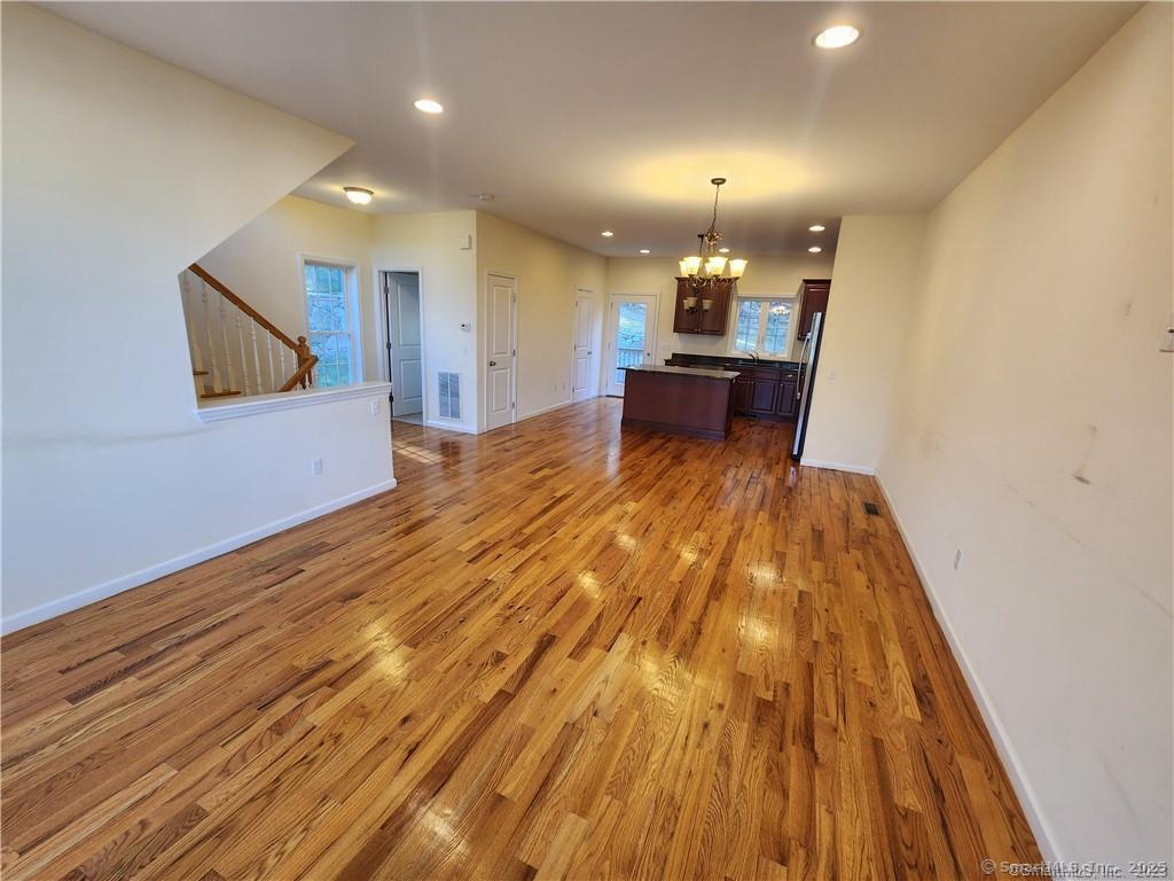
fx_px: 441
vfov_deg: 89.9
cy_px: 440
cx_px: 587
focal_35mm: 13
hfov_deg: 106.2
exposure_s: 1/60
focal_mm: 2.2
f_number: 2.2
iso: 160
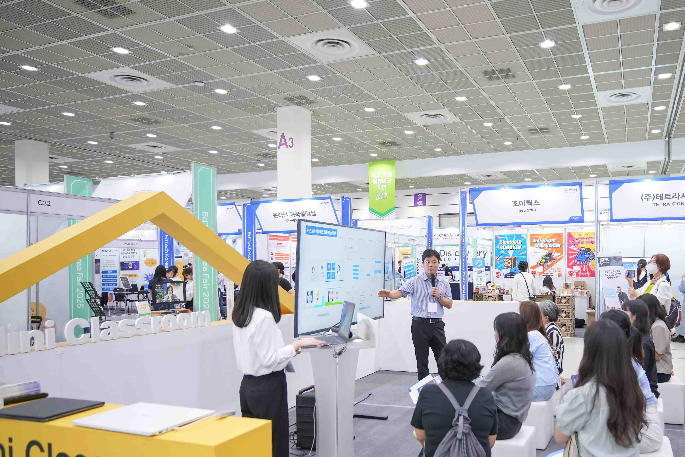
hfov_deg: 65.8
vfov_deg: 47.6
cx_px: 451
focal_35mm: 27
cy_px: 275
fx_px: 514
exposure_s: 1/160
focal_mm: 17
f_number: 2.8
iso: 1250
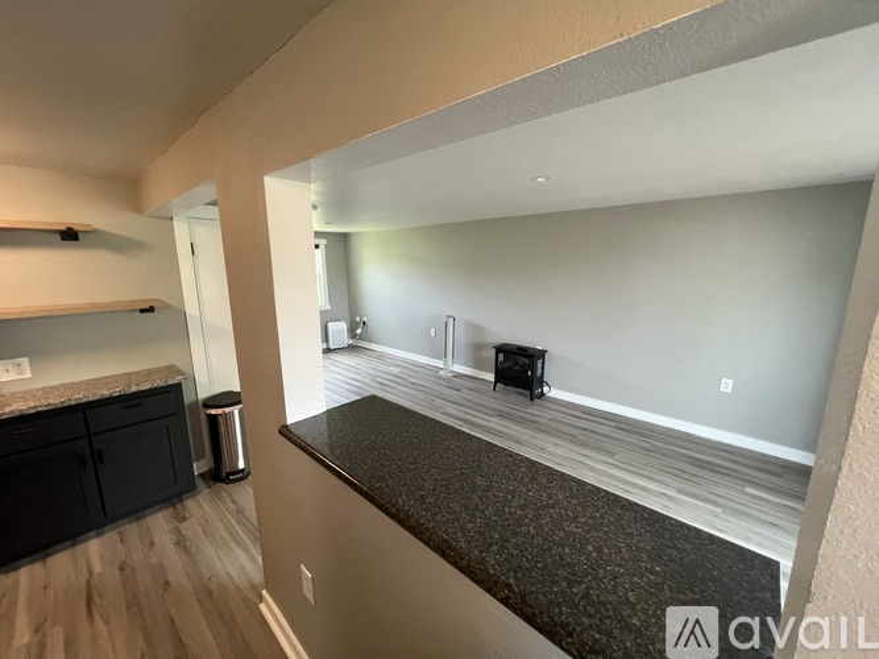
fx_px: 330
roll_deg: -0.5
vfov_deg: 89.9
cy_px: 330
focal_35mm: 13
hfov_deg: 106.2
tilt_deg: -12.5
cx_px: 440
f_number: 1.8
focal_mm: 1.57
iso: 250
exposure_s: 1/120
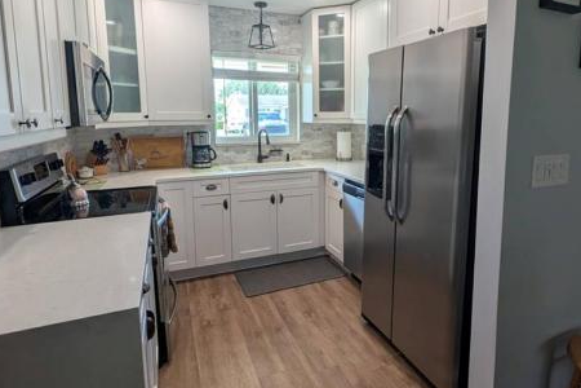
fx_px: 323
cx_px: 322
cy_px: 160
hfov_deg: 83.7
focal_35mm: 20
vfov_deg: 61.5
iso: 46
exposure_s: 1/176
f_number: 1.7
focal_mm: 2.02
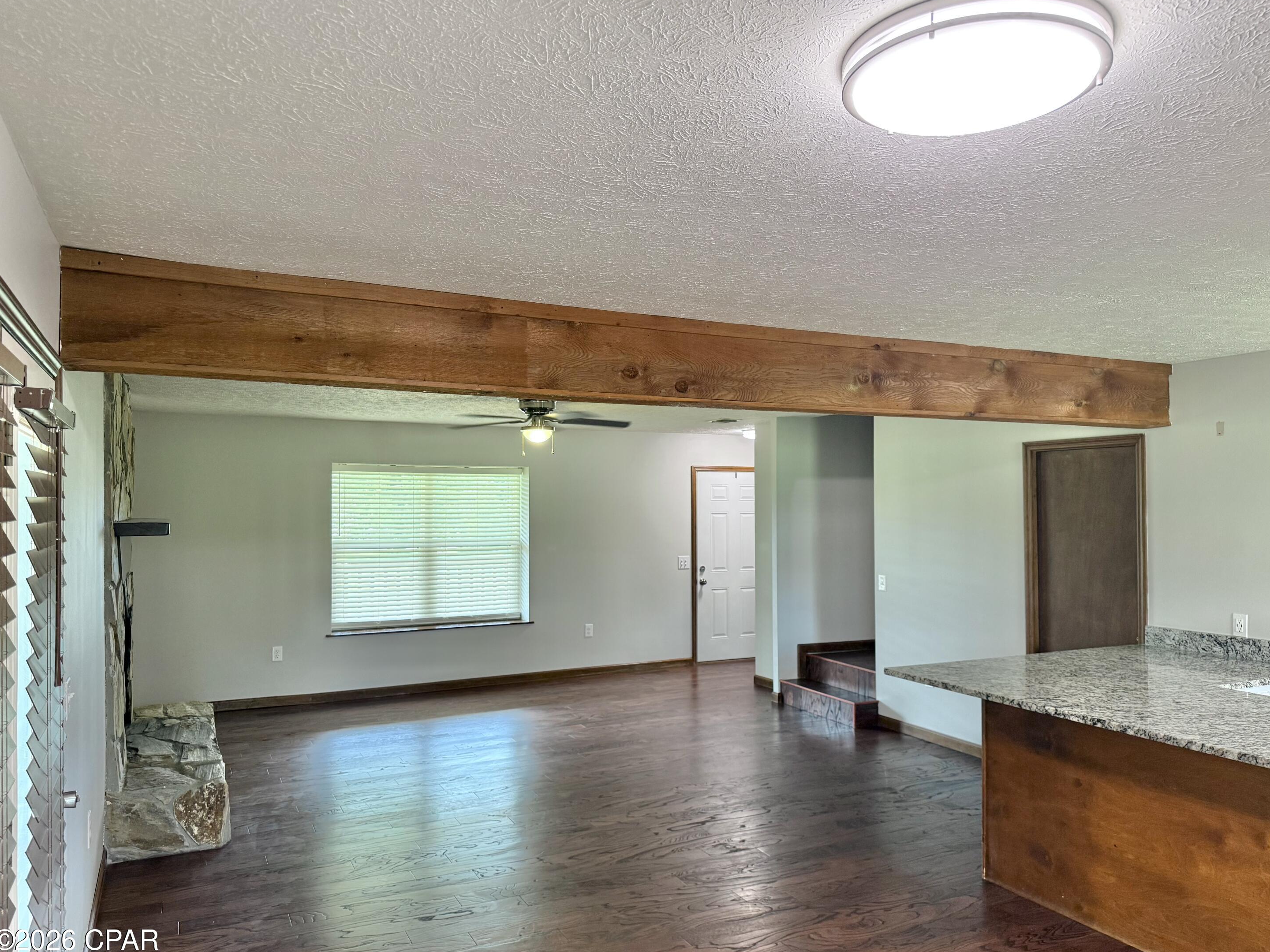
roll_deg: +0.3
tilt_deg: +1.9
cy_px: 490
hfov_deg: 69.4
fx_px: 917
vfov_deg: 54.9
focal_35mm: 25
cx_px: 653
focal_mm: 6.76
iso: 200
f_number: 1.78
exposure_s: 1/60
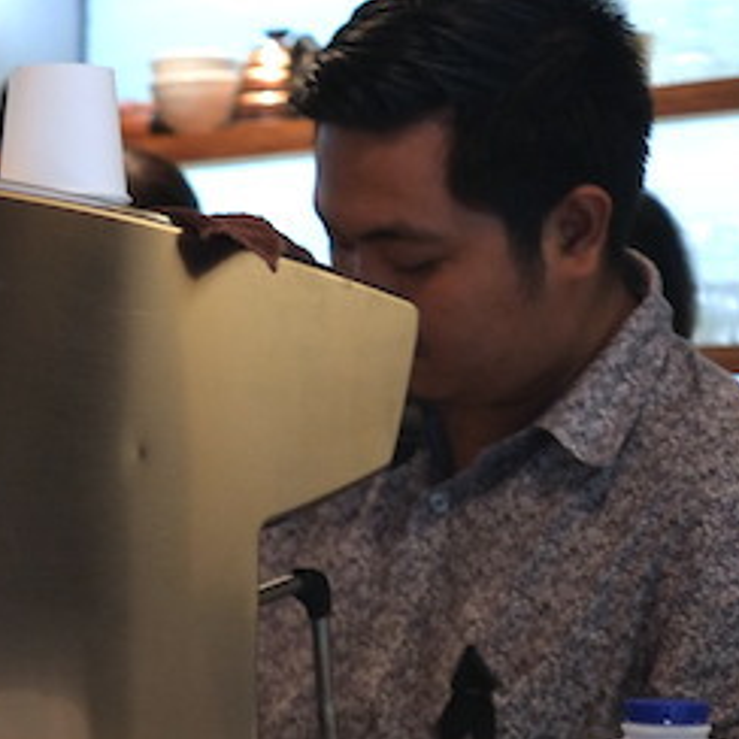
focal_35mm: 114
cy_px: 607
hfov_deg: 14.4
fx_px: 2753
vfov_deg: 15.2
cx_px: -333
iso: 1250
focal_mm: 27
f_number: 2.8
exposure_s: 1/60
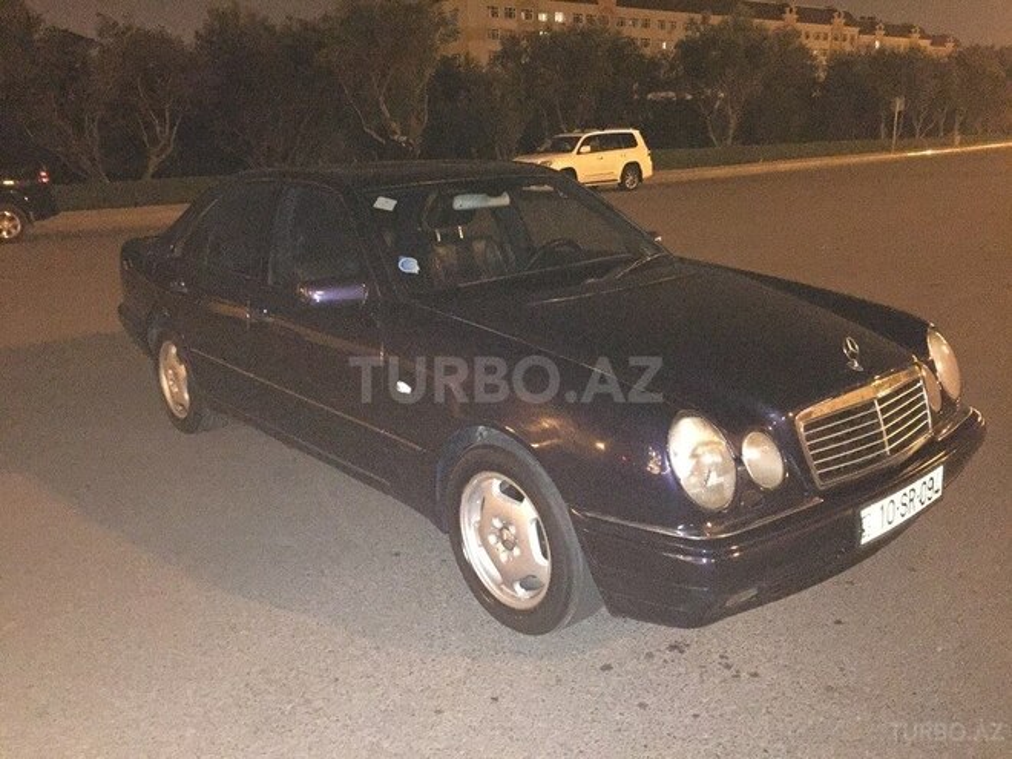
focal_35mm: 29
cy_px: 380
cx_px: 506
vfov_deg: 48.2
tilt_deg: -16.0
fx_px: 848
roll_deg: +2.6
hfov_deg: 61.7
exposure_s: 1/17
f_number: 2.2
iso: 1250
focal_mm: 4.15
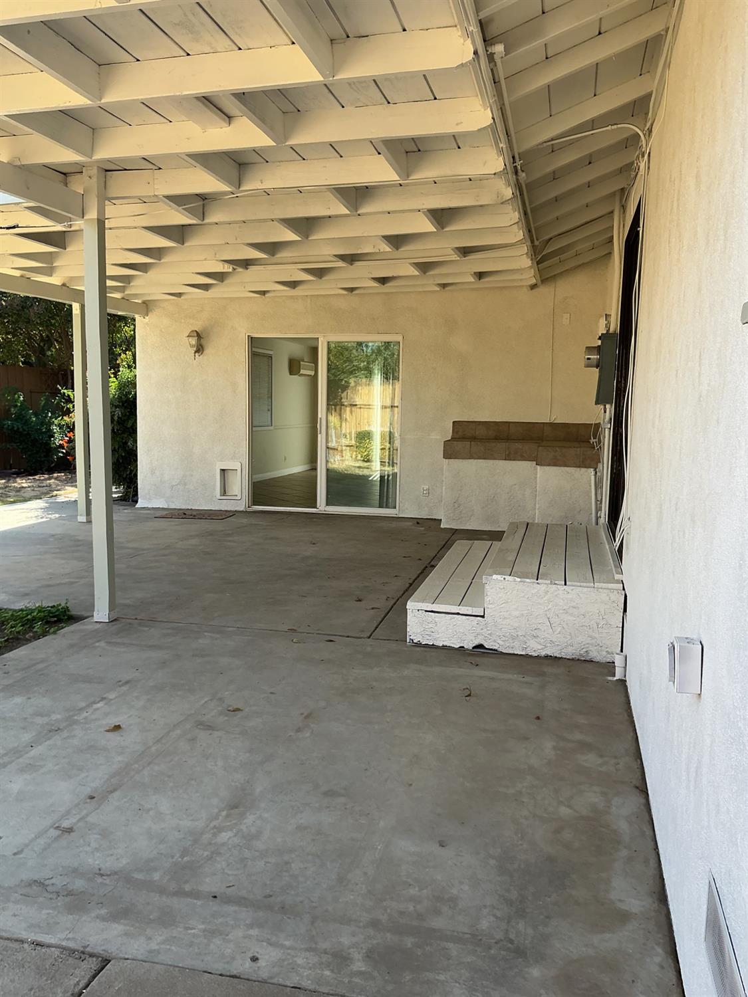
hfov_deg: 48.2
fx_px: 836
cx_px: 374
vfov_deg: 61.7
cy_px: 498
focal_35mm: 29
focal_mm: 3
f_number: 1.8
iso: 25
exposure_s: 1/286
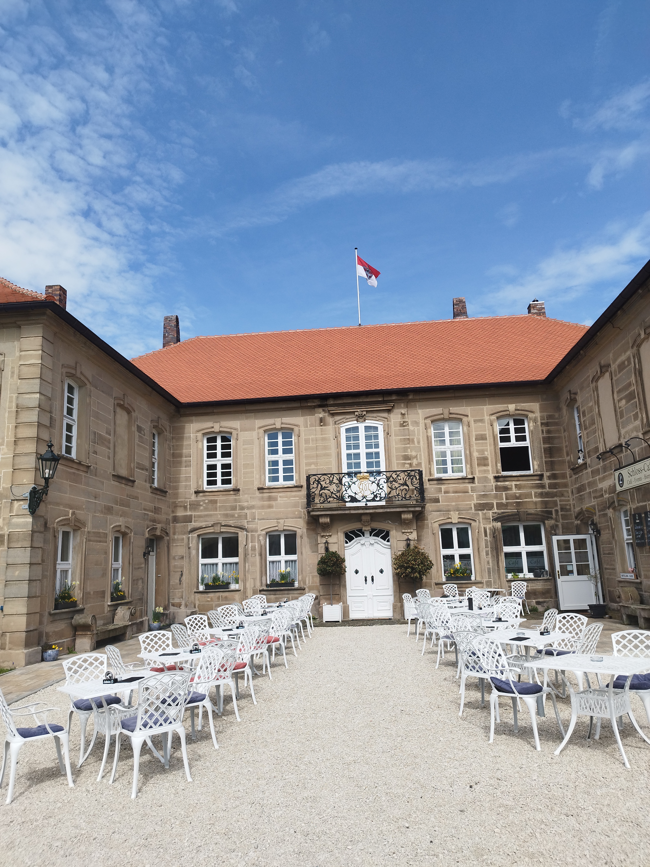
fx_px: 601
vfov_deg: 71.6
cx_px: 325
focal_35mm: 24
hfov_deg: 56.8
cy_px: 434
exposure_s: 1/823
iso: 50
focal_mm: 5.89
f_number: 1.89
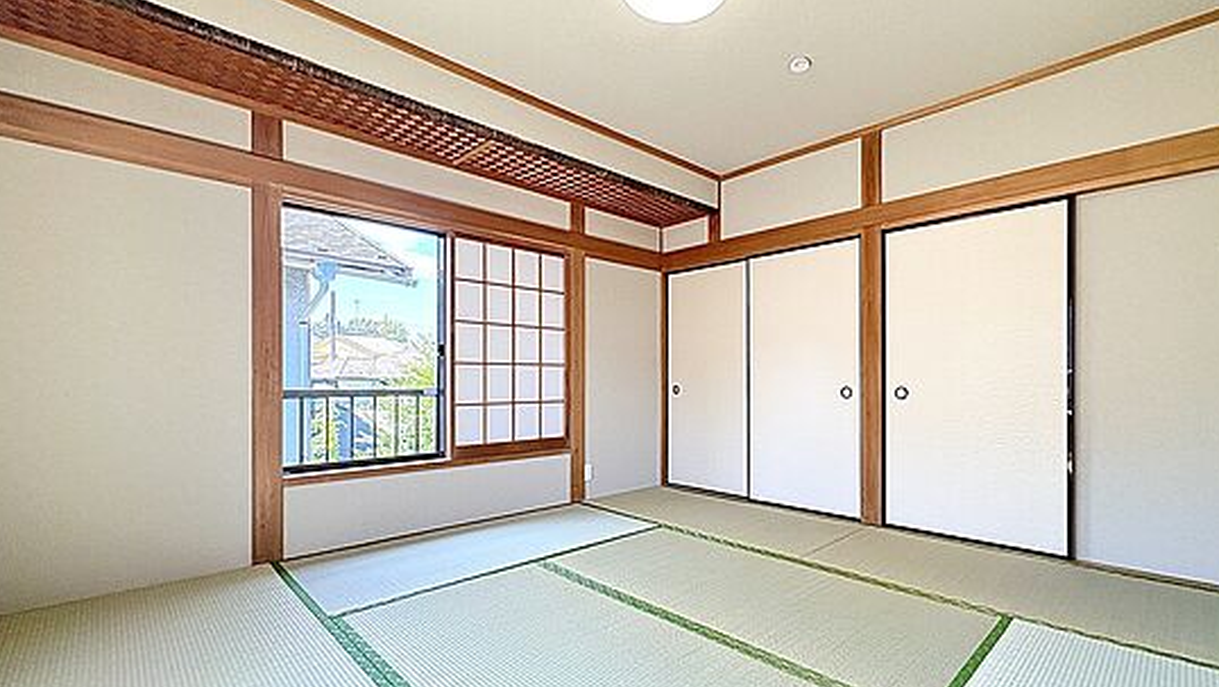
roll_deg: +0.8
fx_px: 550
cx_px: 662
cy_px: 381
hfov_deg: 95.7
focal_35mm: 17
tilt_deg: +0.1
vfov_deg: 63.8
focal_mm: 2.22
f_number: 2.2
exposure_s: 1/100
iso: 160
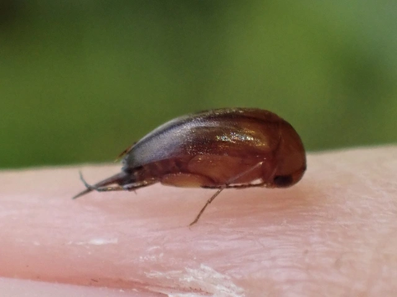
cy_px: 148
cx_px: 198
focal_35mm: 100
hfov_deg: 19.7
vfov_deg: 14.8
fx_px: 1146
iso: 500
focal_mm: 18
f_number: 4.9
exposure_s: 1/250
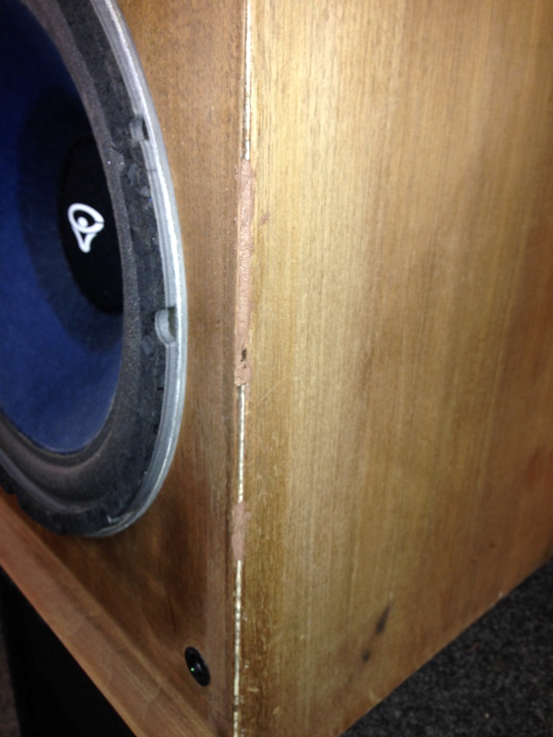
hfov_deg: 42.9
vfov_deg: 55.4
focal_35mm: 33
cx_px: 276
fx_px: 703
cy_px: 368
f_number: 2.4
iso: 50
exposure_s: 1/21
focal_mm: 4.12
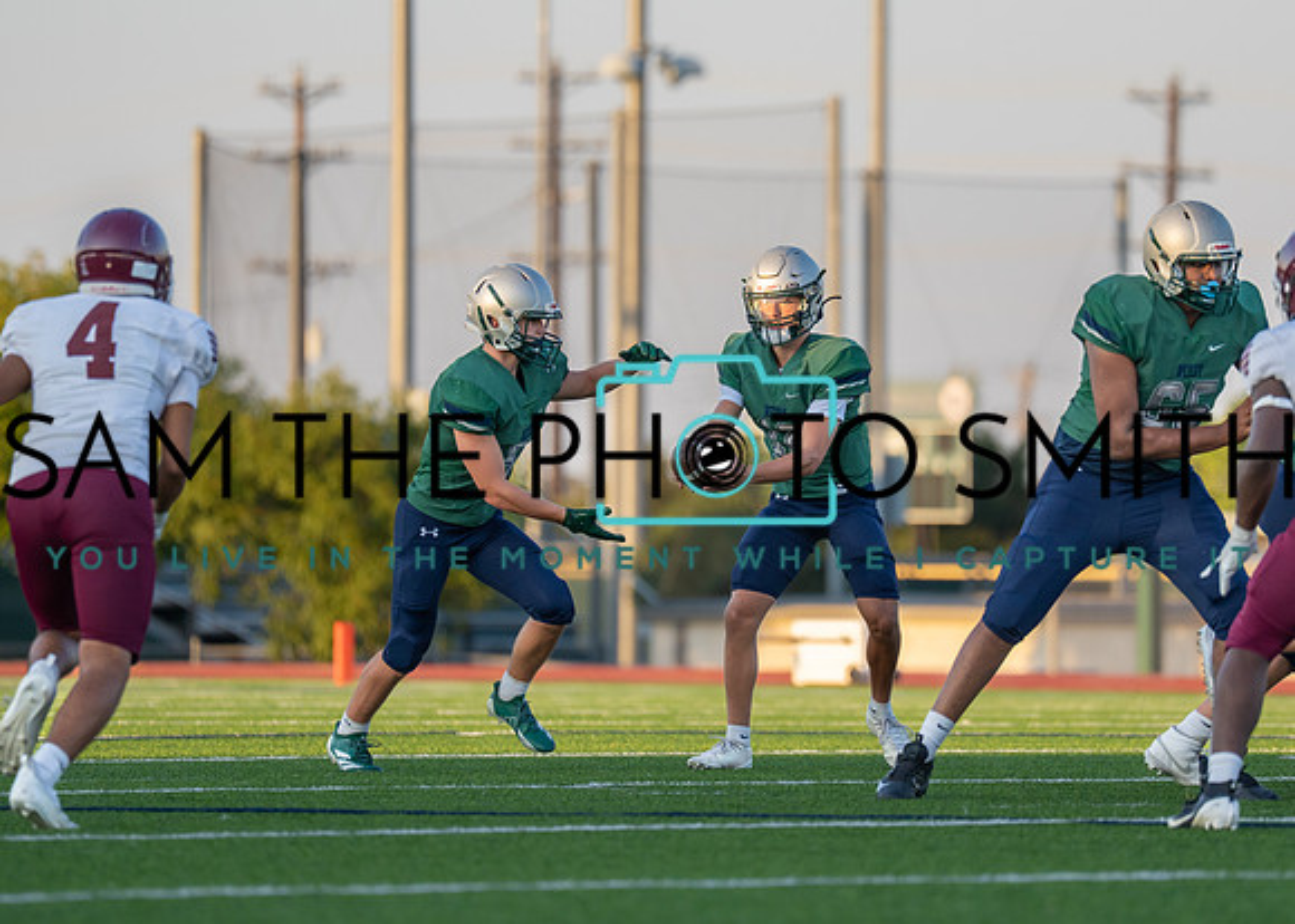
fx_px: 12381
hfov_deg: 6.0
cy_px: 406
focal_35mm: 337
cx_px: 873
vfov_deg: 4.3
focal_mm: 200
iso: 320
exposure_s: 1/1250
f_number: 2.8
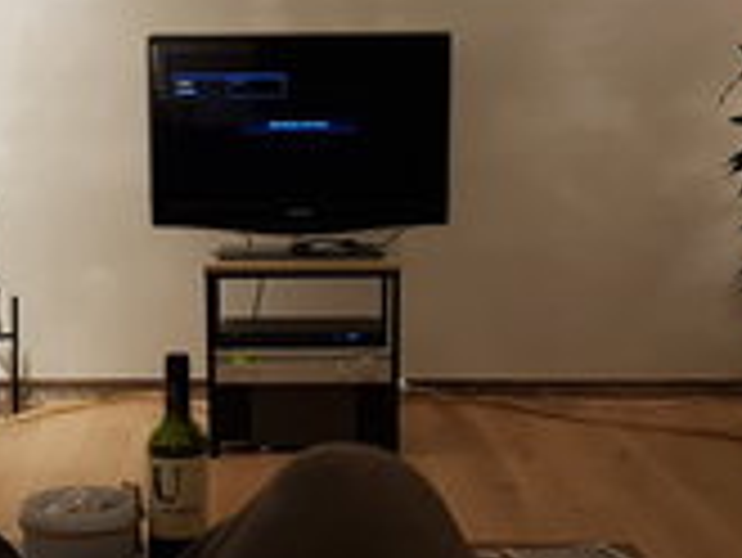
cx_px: 261
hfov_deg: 30.5
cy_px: 324
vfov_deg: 23.3
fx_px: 1351
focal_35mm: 63
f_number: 1.7
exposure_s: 1/13
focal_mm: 4.2
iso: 250
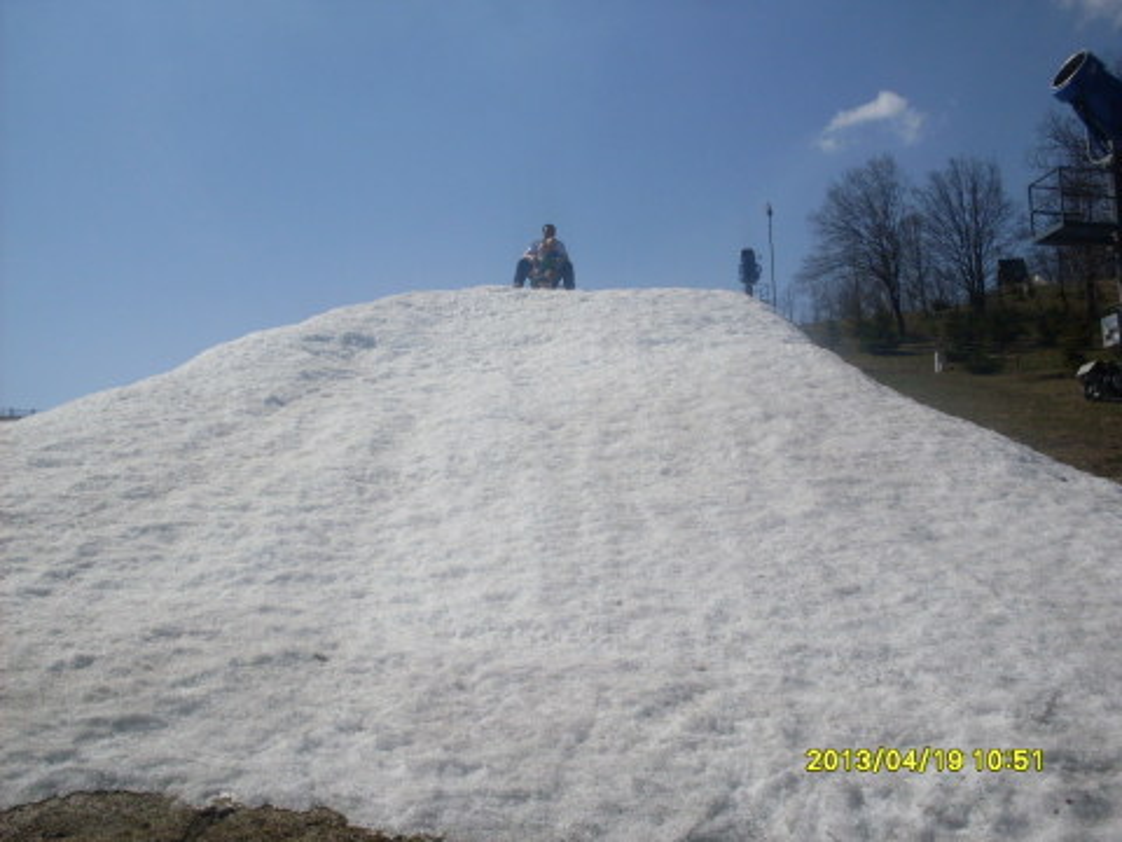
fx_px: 1232
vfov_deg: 37.7
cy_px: 421
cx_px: 561
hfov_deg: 49.0
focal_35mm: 38
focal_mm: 6.3
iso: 80
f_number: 8.4
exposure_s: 1/750
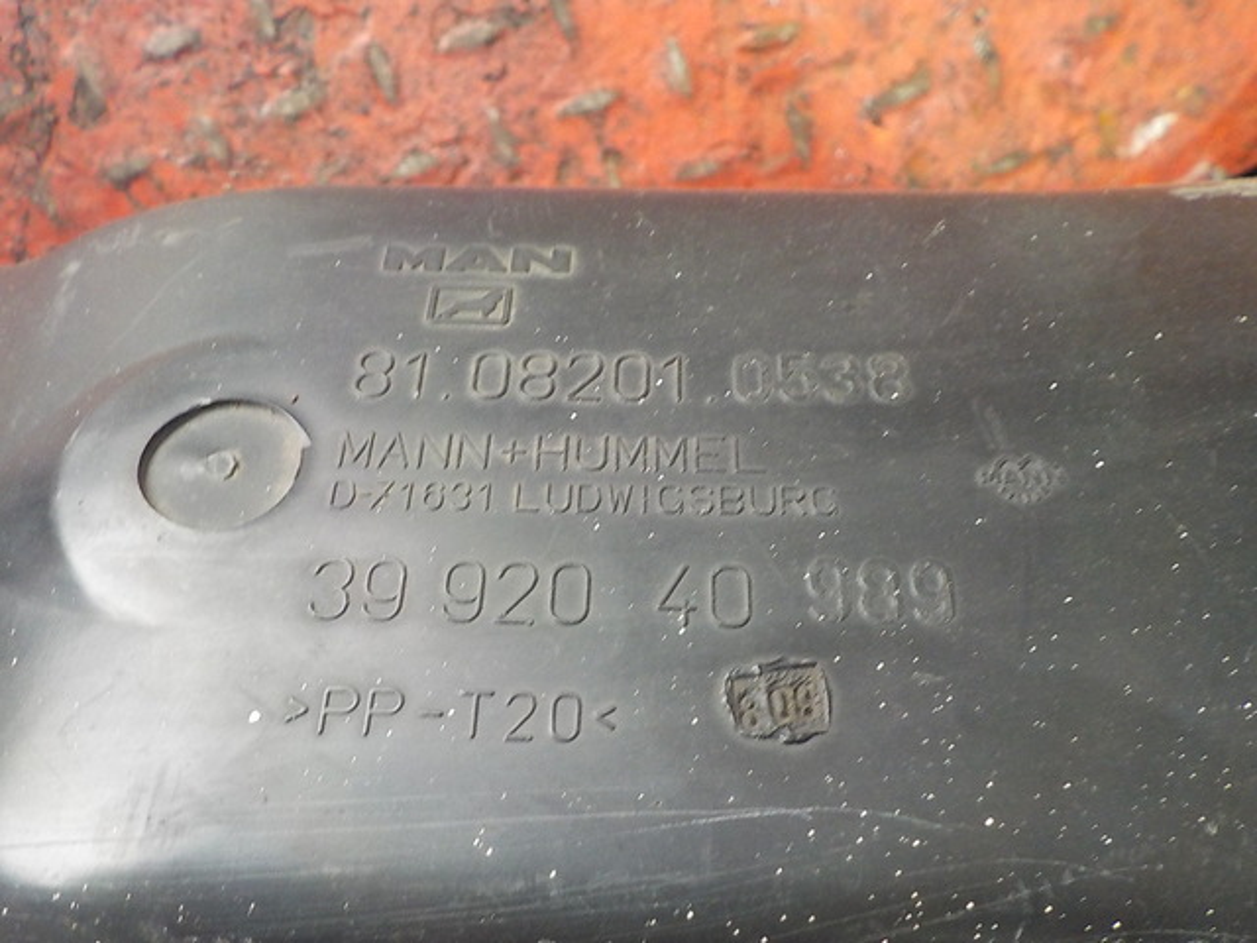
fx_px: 1089
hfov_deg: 60.0
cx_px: 628
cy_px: 472
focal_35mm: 30
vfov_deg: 46.8
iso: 400
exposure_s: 1/20
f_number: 3.3
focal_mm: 4.1
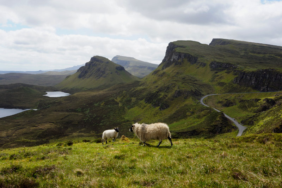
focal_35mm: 30
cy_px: 94
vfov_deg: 43.6
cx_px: 141
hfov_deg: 61.9
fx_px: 235
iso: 100
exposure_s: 1/80
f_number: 13
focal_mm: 20
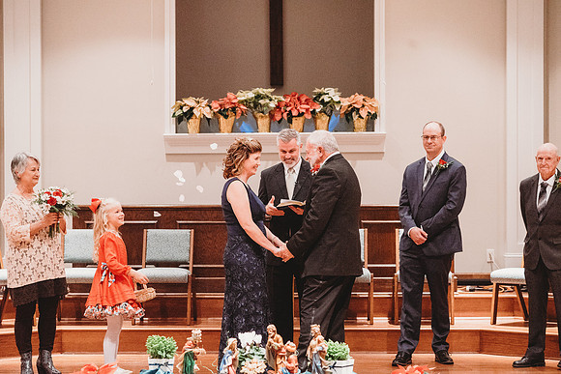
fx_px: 1870
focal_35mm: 120
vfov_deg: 11.4
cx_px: 280
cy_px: 187
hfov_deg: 17.1
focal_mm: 120
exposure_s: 1/200
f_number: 4
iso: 8000
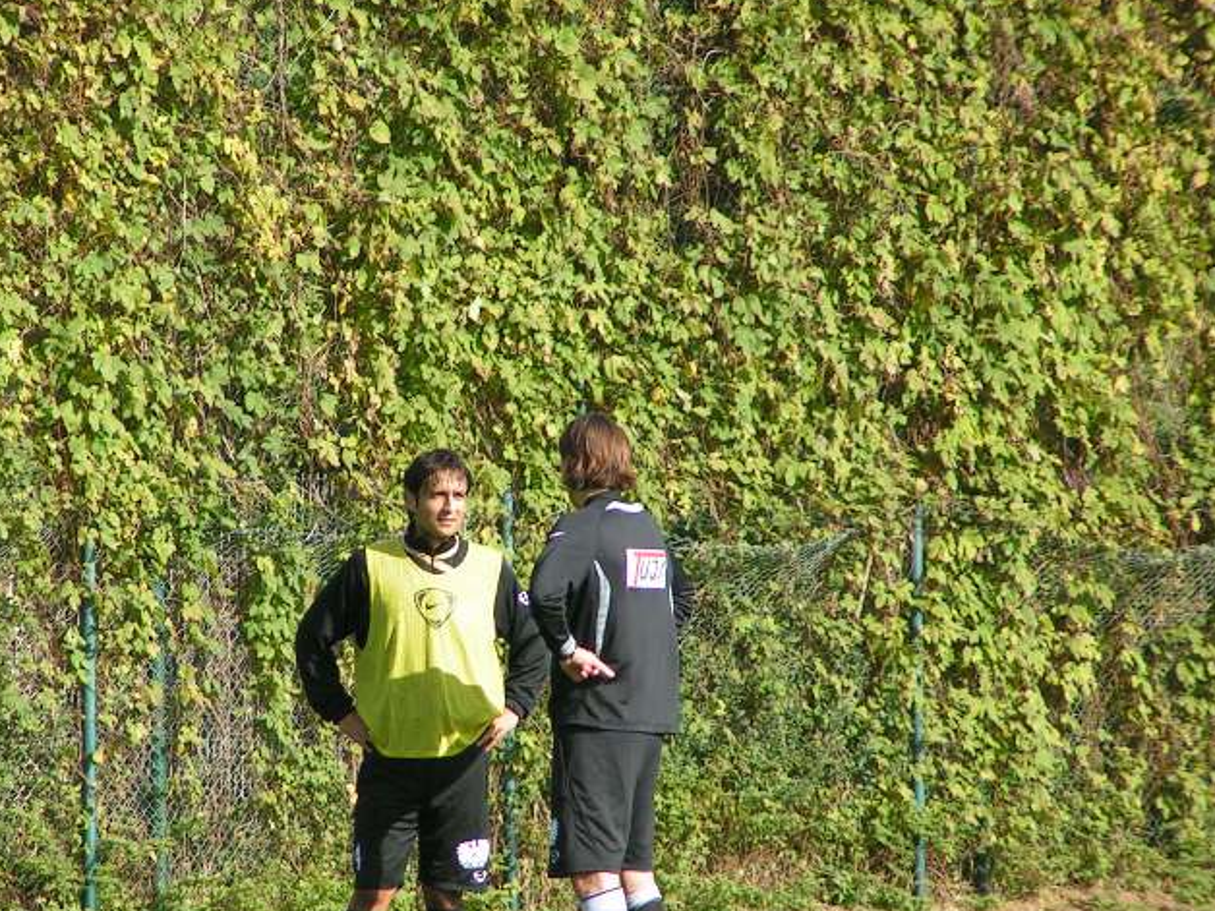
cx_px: 451
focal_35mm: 484
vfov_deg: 3.1
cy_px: 522
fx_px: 16988
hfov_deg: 4.1
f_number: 3.5
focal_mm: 58
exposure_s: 1/400
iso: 50
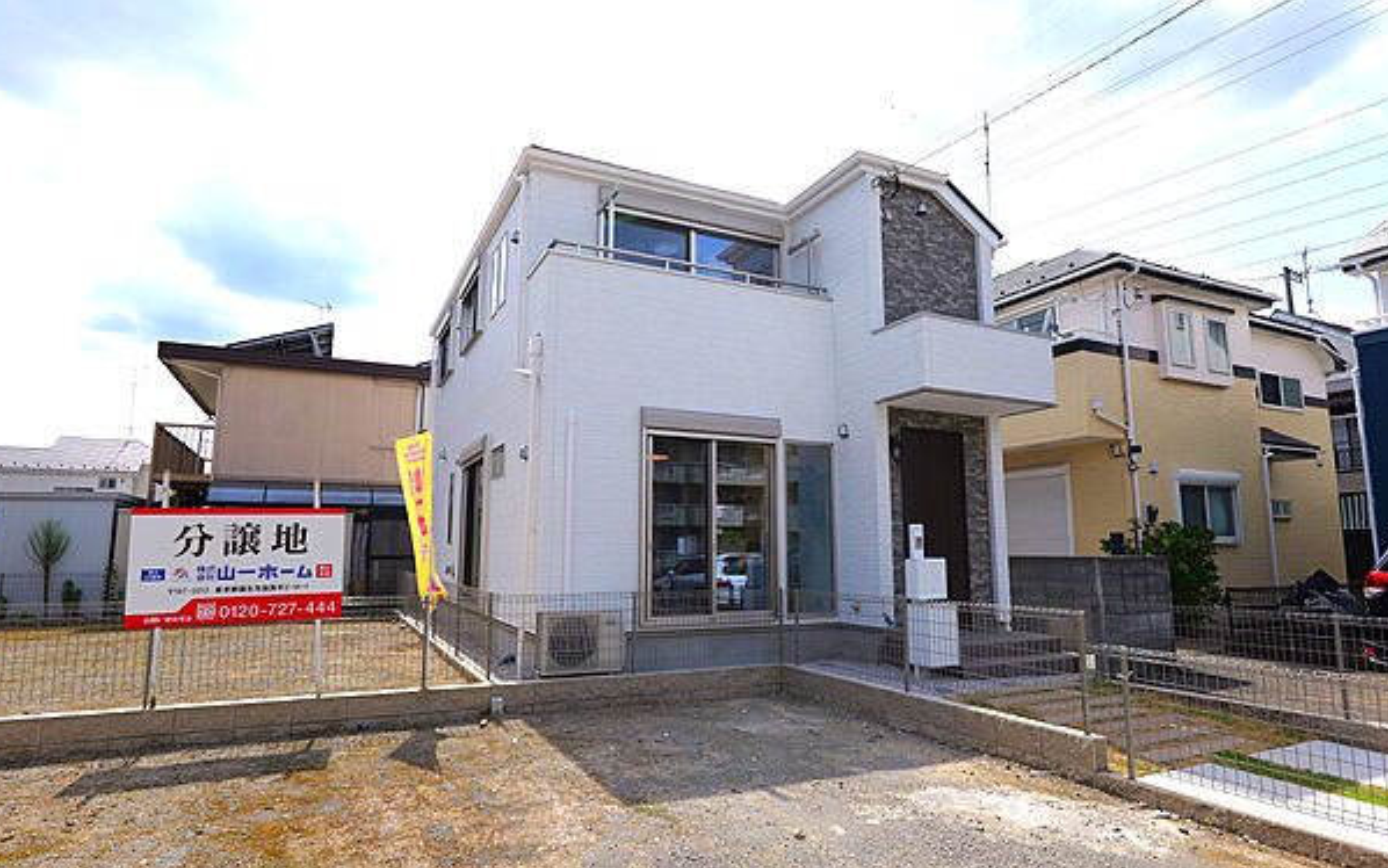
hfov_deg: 88.0
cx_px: 689
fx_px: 719
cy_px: 440
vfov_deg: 62.2
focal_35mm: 19
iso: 100
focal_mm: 18
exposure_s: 1/200
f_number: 8
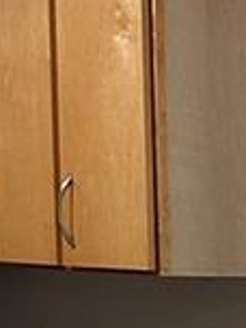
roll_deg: -2.8
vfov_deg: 10.2
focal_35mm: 189
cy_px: 481
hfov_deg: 7.0
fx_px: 1791
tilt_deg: -6.9
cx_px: 742
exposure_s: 1/60
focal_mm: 6.86
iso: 320
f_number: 1.78
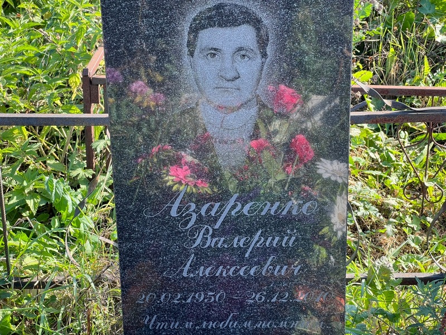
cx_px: 223
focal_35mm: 77
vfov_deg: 19.1
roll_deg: -0.5
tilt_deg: -25.1
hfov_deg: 25.3
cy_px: 168
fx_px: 992
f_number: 2.8
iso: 40
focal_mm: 9
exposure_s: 1/99
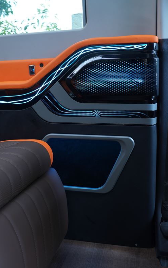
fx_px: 250
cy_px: 133
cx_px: 84
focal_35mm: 34
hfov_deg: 37.1
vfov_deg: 56.5
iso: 640
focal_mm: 22.1
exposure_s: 1/100
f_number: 3.2
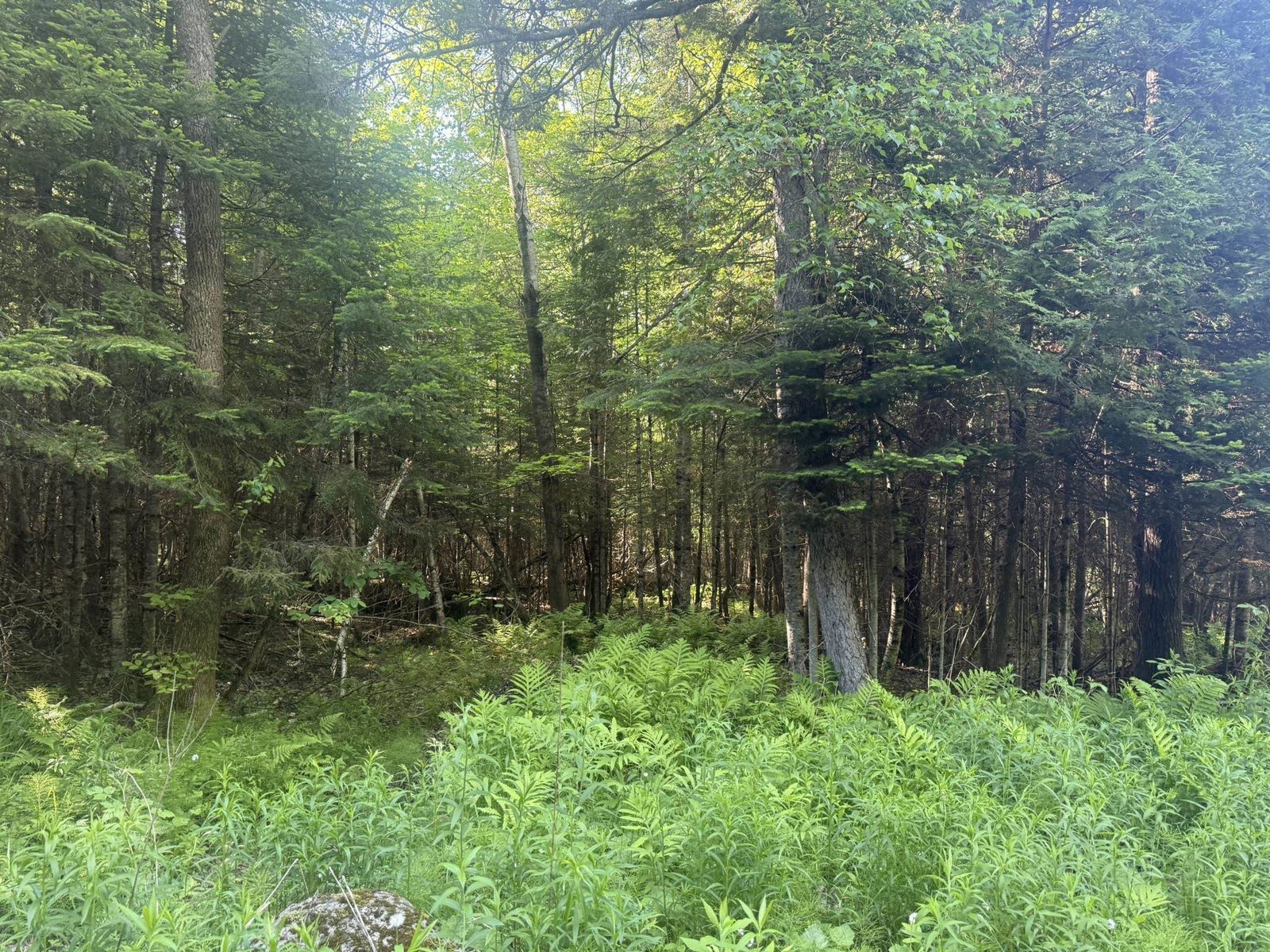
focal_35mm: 24
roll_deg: -0.5
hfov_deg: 71.6
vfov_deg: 56.8
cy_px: 476
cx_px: 635
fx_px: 881
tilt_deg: +1.9
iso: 200
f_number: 1.78
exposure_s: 1/93
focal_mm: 6.76
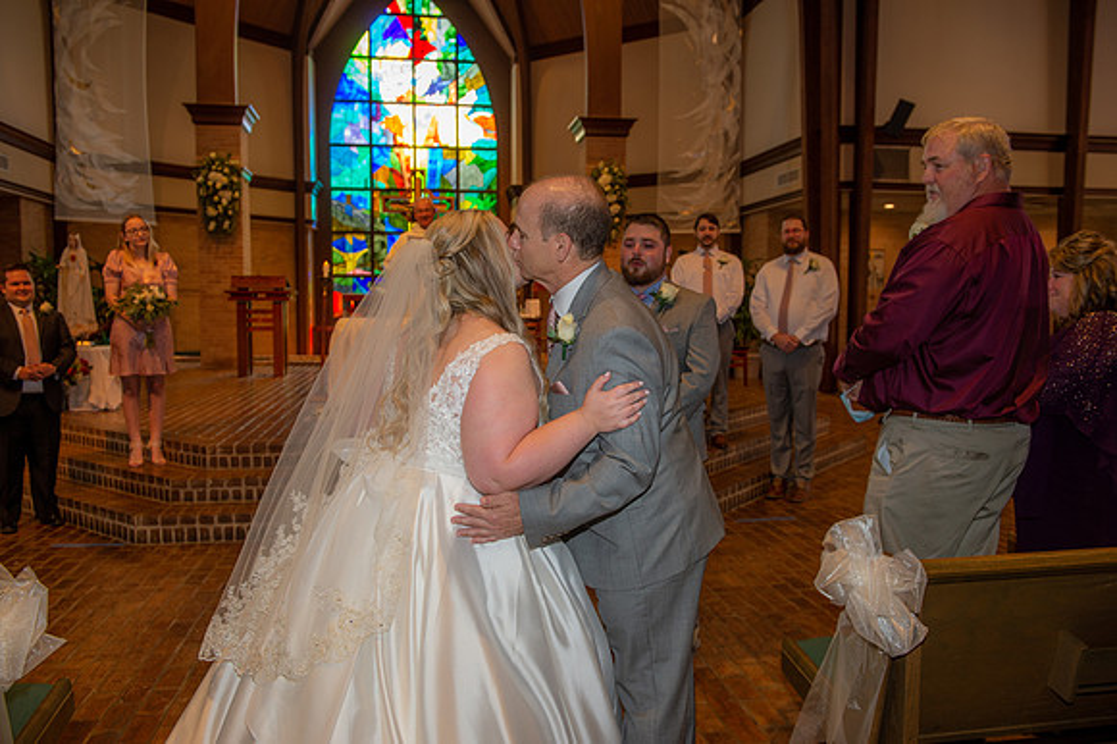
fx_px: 899
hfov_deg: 63.7
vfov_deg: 44.9
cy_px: 372
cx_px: 558
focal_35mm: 29
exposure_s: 1/100
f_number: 5
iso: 640
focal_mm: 29
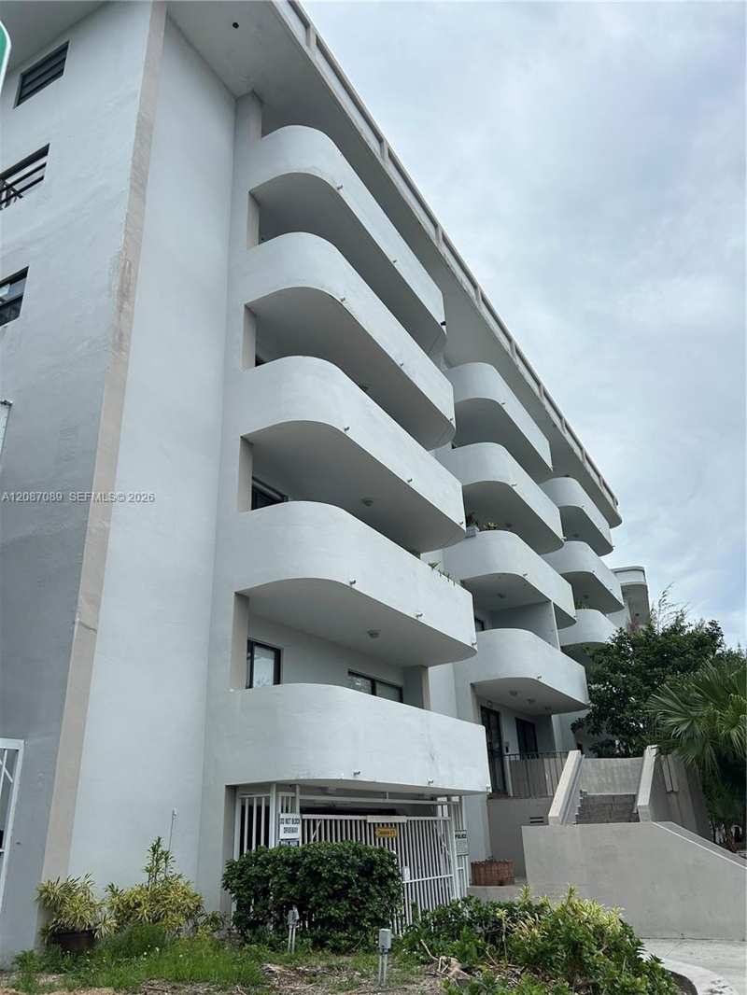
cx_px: 374
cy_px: 498
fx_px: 748
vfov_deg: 67.3
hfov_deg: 53.1
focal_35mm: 26
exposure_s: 1/5882
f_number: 1.5
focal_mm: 5.7
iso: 50
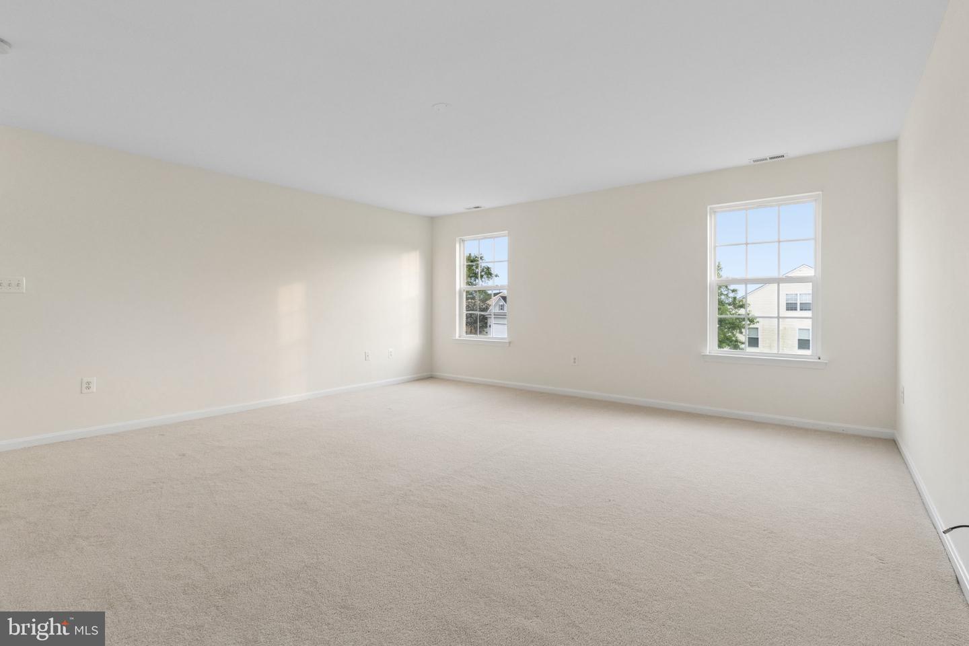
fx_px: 444
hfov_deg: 95.0
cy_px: 323
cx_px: 484
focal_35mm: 16
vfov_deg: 72.1
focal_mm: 11
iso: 400
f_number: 8
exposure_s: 1/25
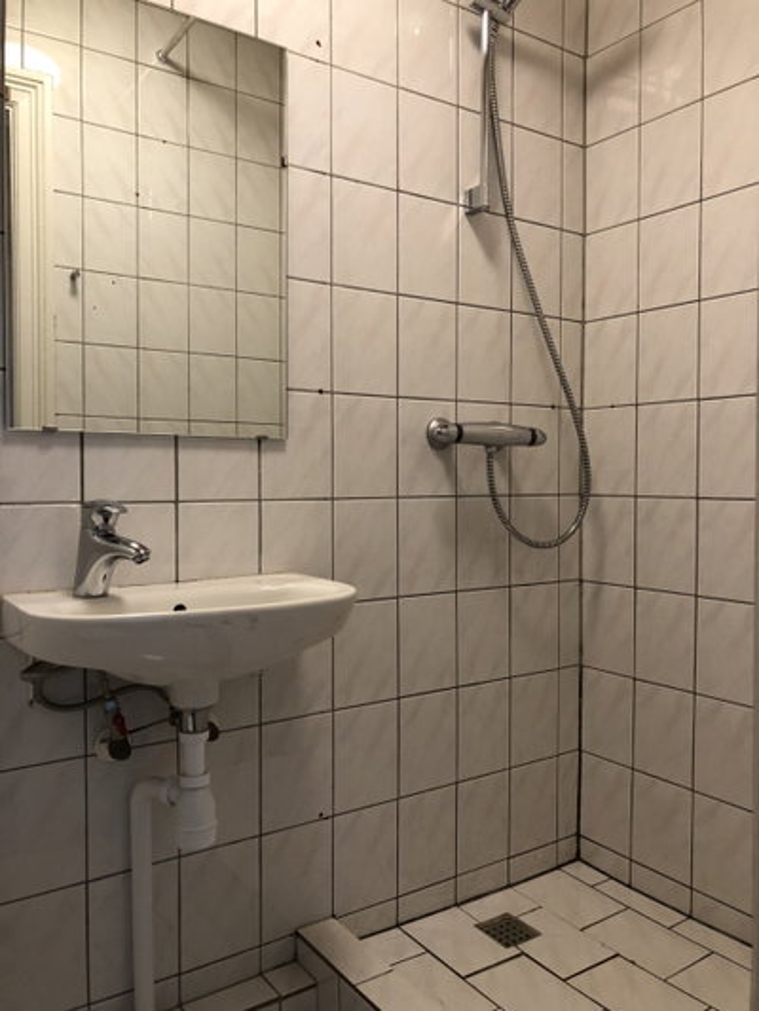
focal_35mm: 28
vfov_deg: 63.4
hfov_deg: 49.8
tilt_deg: -2.0
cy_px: 506
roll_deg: +0.2
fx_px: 818
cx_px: 380
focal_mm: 3.99
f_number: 1.8
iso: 40
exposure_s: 1/17
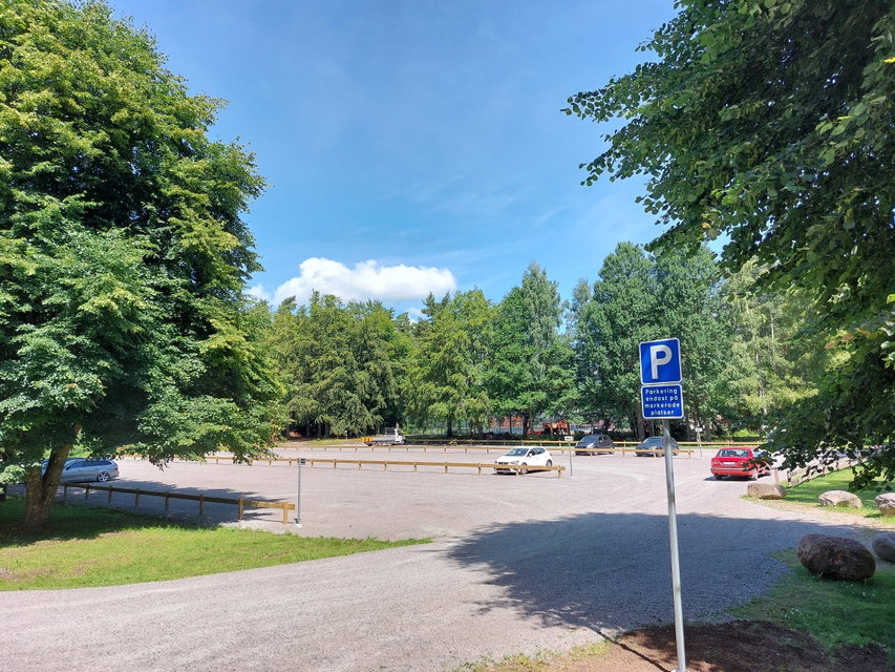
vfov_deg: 54.9
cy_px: 336
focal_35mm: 25
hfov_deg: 69.4
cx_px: 448
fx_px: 646
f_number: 1.8
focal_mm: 5.23
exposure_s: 1/405
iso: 25
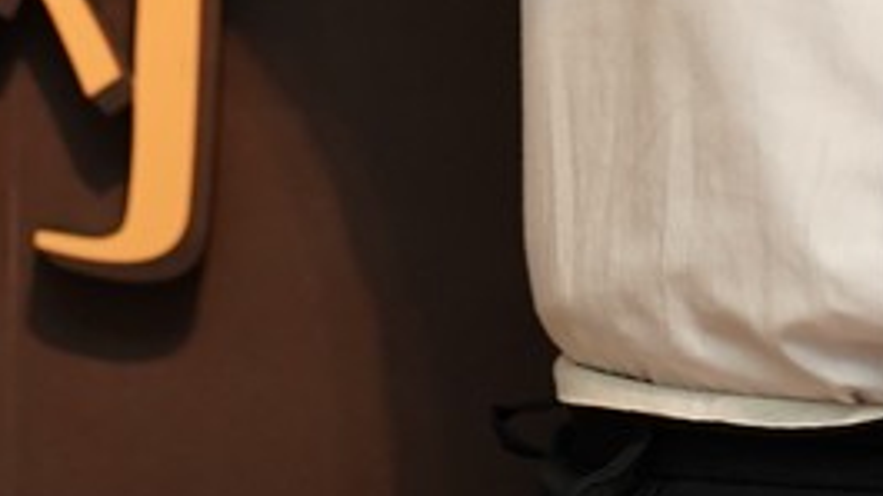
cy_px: -882
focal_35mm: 601
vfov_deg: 2.0
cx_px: 690
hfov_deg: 3.6
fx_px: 14070
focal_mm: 94
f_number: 2.8
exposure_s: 1/160
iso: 800
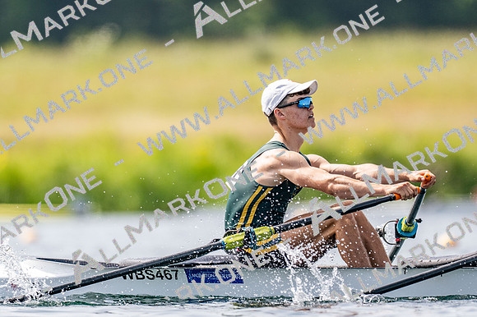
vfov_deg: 1.5
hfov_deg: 2.3
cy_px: 158
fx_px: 11918
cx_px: 238
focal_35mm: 900
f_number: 4
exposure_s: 1/2500
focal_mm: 600
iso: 220
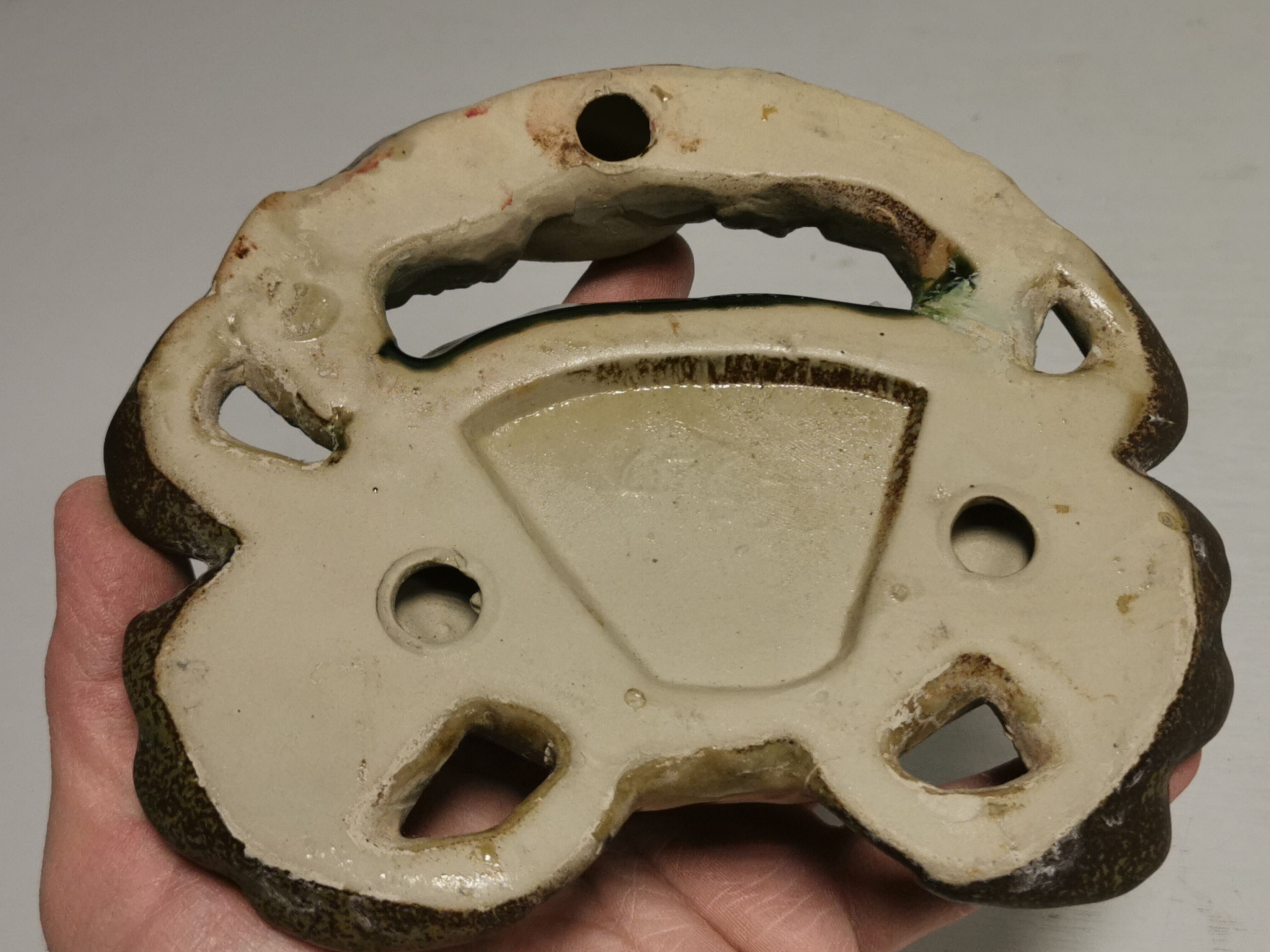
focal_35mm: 49
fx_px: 1798
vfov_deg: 29.7
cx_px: 644
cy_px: 481
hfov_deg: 38.9
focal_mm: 5.58
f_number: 1.8
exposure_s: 1/100
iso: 100
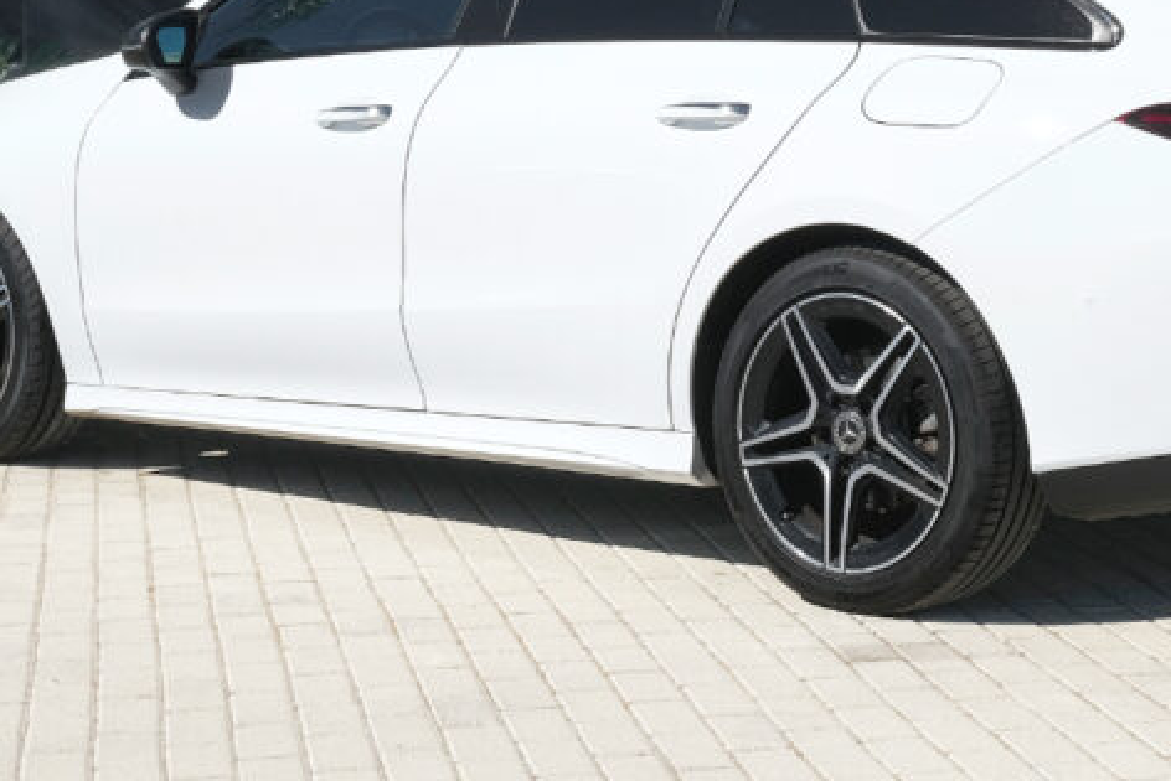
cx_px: 774
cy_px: 259
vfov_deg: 15.3
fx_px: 2896
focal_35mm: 89
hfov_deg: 22.8
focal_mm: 27.1
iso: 160
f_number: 9
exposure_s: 1/400
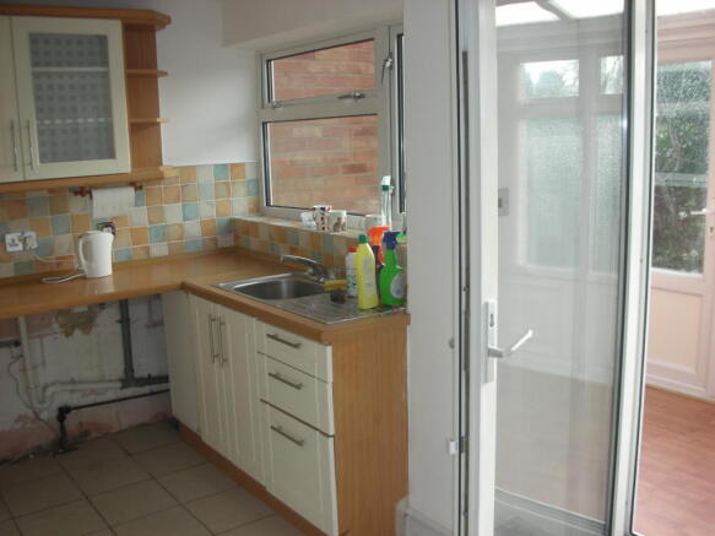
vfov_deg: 40.7
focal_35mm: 35
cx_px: 358
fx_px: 723
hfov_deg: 52.6
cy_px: 268
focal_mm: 5.8
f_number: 3
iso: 50
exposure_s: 1/30
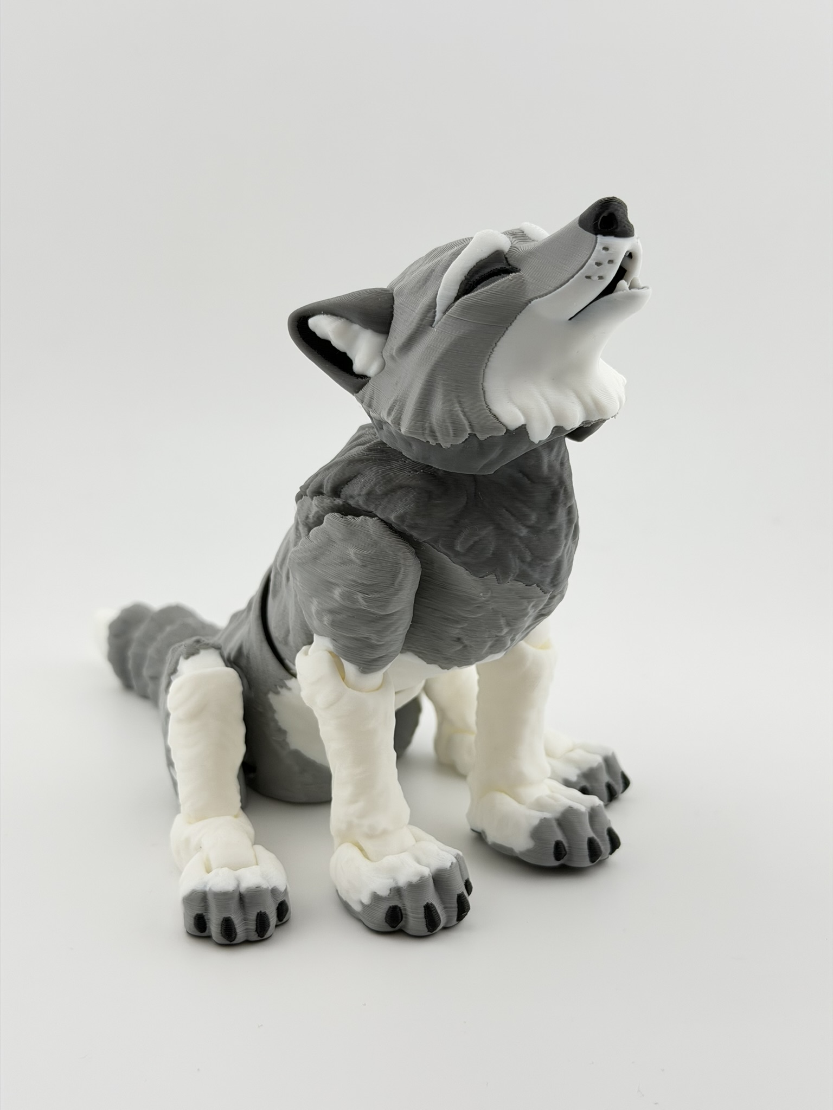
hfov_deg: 30.3
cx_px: 416
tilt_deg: -14.3
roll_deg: +0.3
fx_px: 1540
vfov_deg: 39.7
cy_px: 555
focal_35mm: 48
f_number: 1.78
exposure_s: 1/1575
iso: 64
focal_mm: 6.76
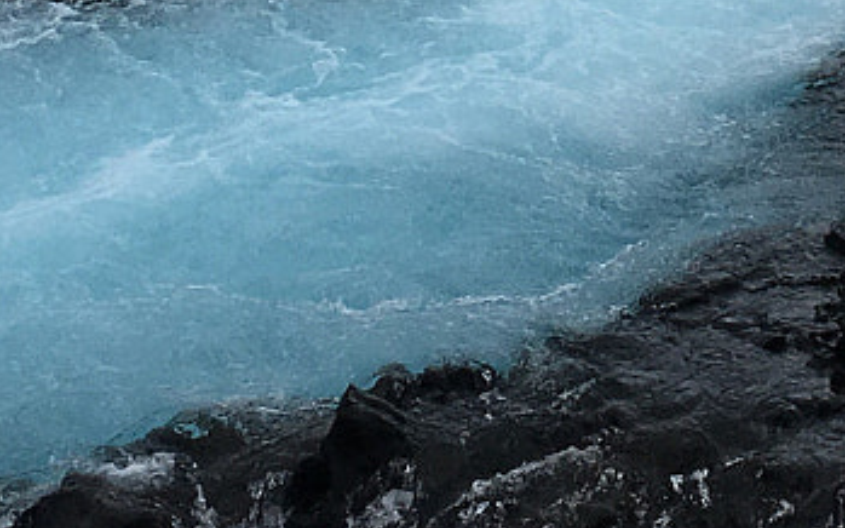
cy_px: -572
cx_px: 656
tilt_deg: -8.6
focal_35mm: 141
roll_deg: +0.6
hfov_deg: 14.8
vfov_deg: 8.7
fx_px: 3247
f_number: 2.2
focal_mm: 4.15
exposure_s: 1/1350
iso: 25
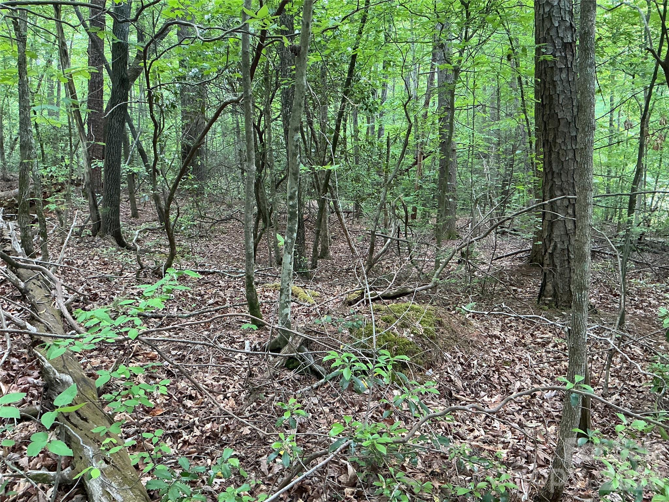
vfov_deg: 48.2
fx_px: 560
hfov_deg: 61.7
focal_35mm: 29
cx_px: 334
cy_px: 251
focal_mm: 3
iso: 100
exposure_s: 1/60
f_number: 1.8
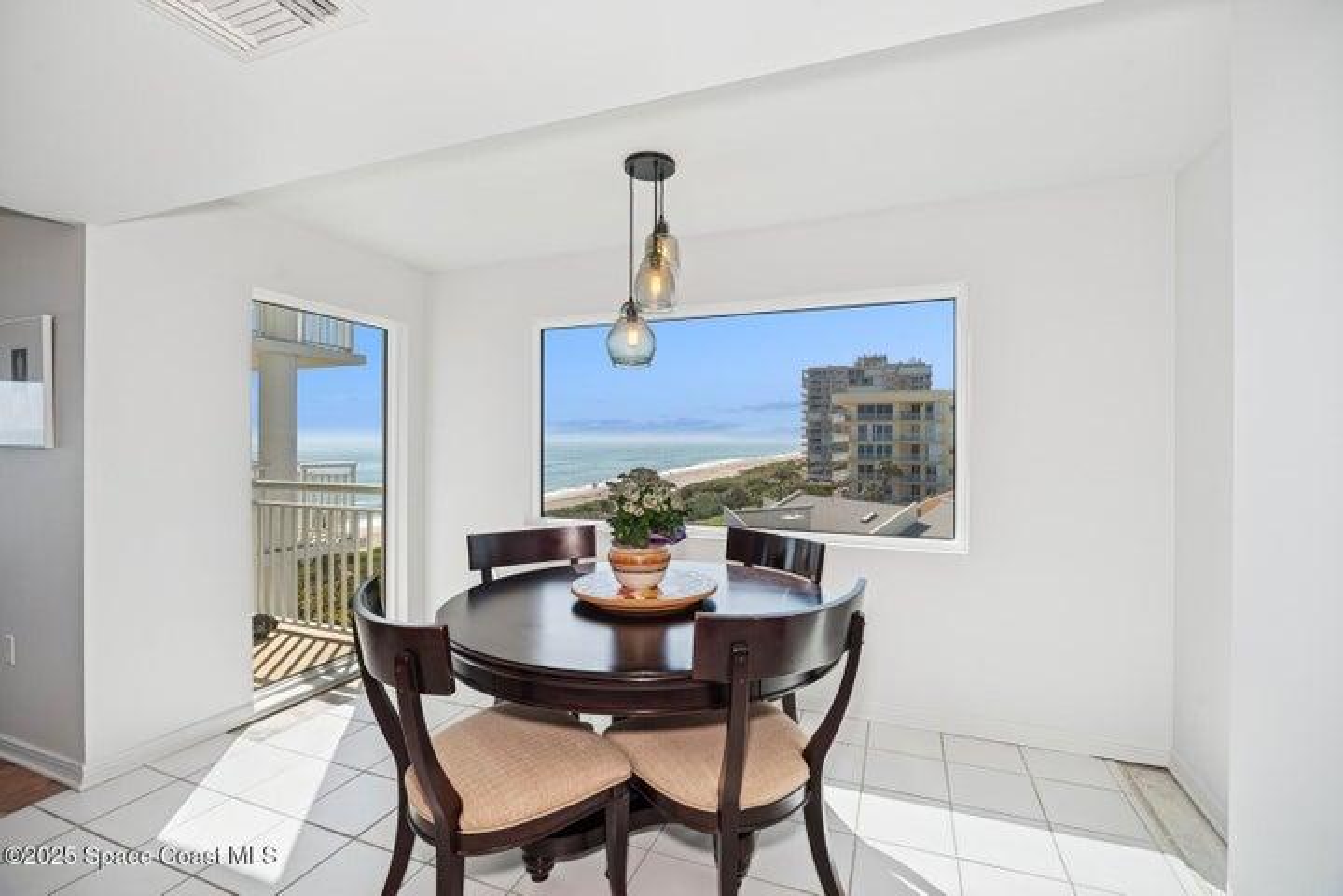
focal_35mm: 15
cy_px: 448
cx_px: 672
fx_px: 560
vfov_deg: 77.3
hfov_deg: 100.4
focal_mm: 15
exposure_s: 1/100
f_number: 8
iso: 200
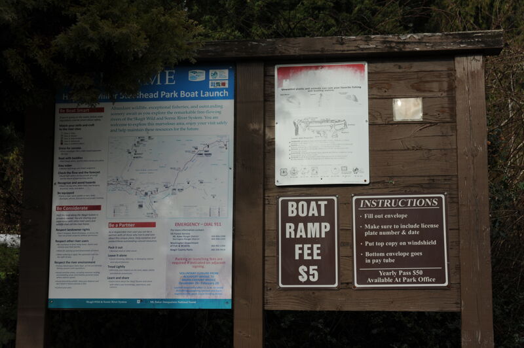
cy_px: 174
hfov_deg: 33.4
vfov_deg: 22.6
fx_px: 873
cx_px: 262
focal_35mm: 60
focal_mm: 60
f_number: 11
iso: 400
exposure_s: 1/500
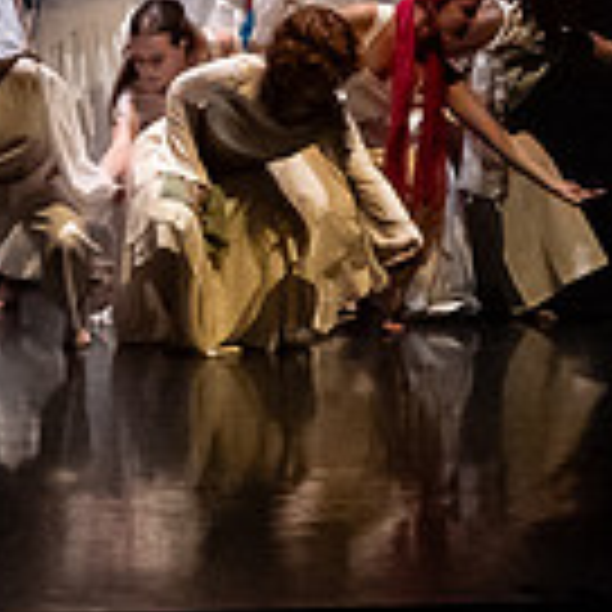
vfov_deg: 9.4
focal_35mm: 183
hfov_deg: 9.5
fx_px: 3660
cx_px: 109
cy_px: -144
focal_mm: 31
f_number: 4
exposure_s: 1/400
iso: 4000
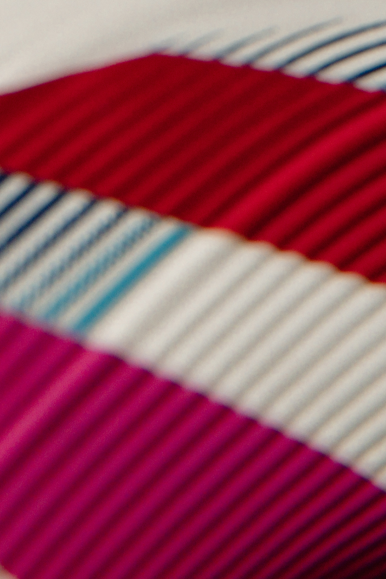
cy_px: -662
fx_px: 7657
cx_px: 478
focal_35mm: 476
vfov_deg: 4.3
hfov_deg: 2.9
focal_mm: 70
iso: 200
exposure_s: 1/160
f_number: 8
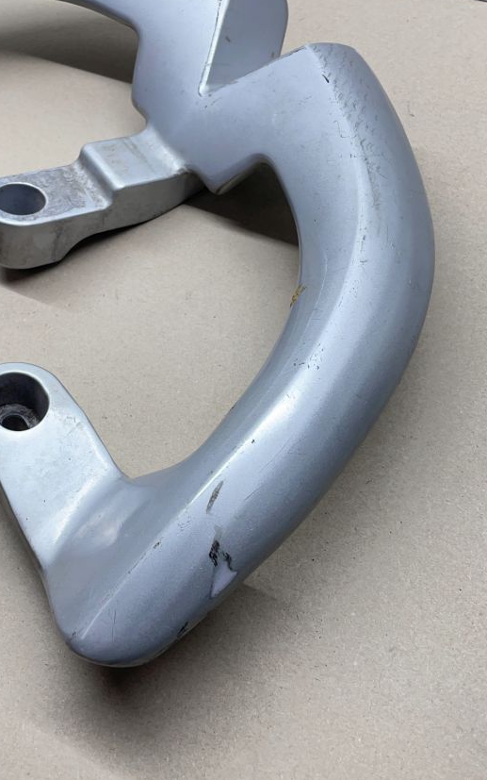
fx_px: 849
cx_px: 207
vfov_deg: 49.2
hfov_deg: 31.9
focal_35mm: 40
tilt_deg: -53.5
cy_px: 357
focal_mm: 4.2
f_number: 1.6
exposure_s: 1/100
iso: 64
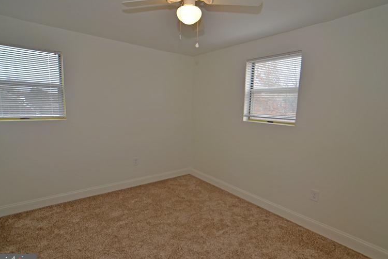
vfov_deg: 68.8
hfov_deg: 91.5
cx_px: 199
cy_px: 131
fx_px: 189
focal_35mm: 18
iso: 125
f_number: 4.5
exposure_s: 1/60
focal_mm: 11
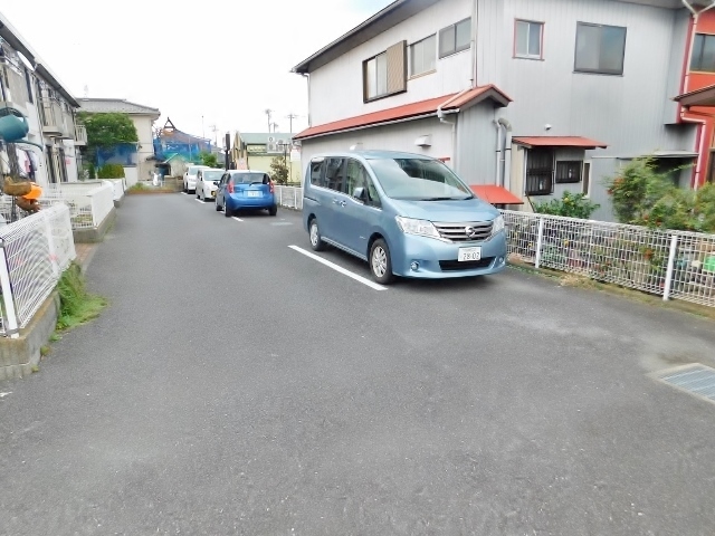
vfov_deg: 58.9
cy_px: 268
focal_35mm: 23
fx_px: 475
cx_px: 358
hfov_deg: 73.9
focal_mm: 4
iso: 125
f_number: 3
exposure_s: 1/80
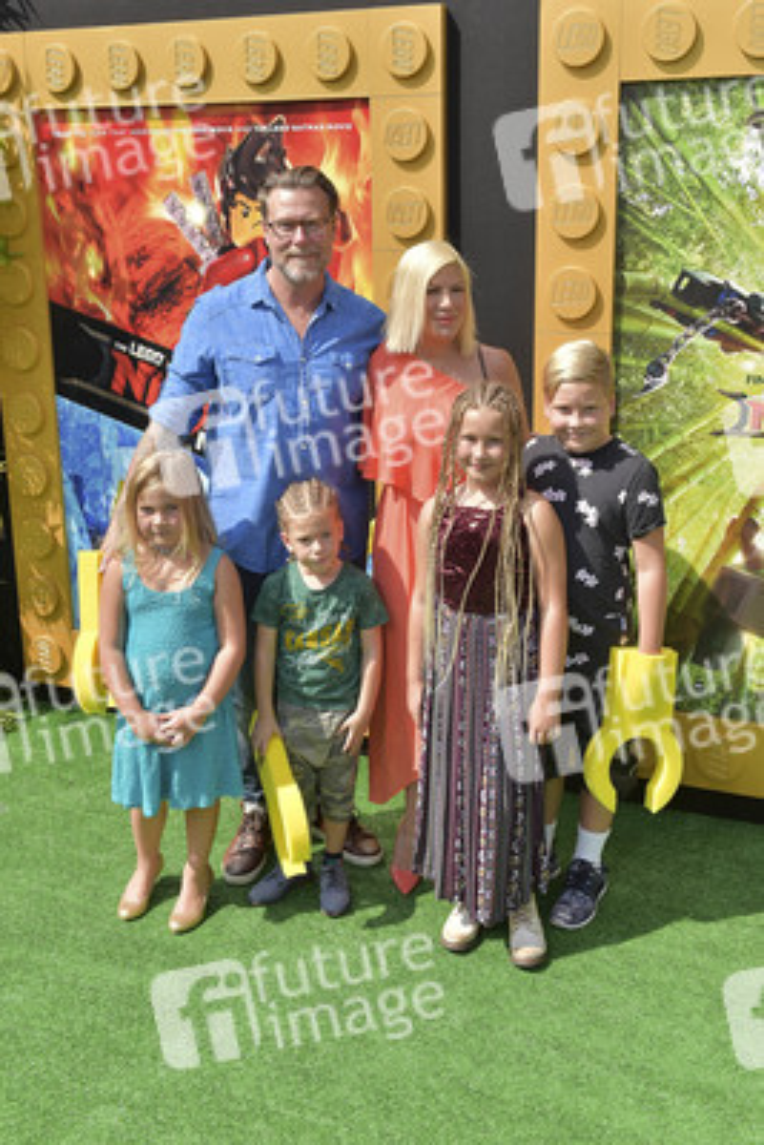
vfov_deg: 54.4
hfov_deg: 37.9
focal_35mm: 35
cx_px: 382
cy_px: 572
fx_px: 1113
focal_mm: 35
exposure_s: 1/320
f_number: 6.3
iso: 200
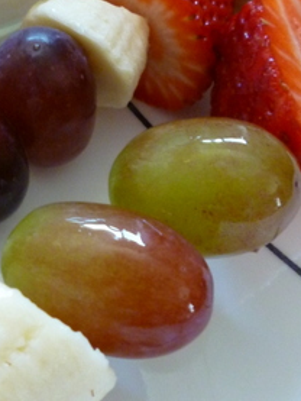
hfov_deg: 20.9
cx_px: -27
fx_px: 776
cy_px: 146
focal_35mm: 67
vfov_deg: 28.8
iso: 400
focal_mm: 5.2
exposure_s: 1/10
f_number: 3.3
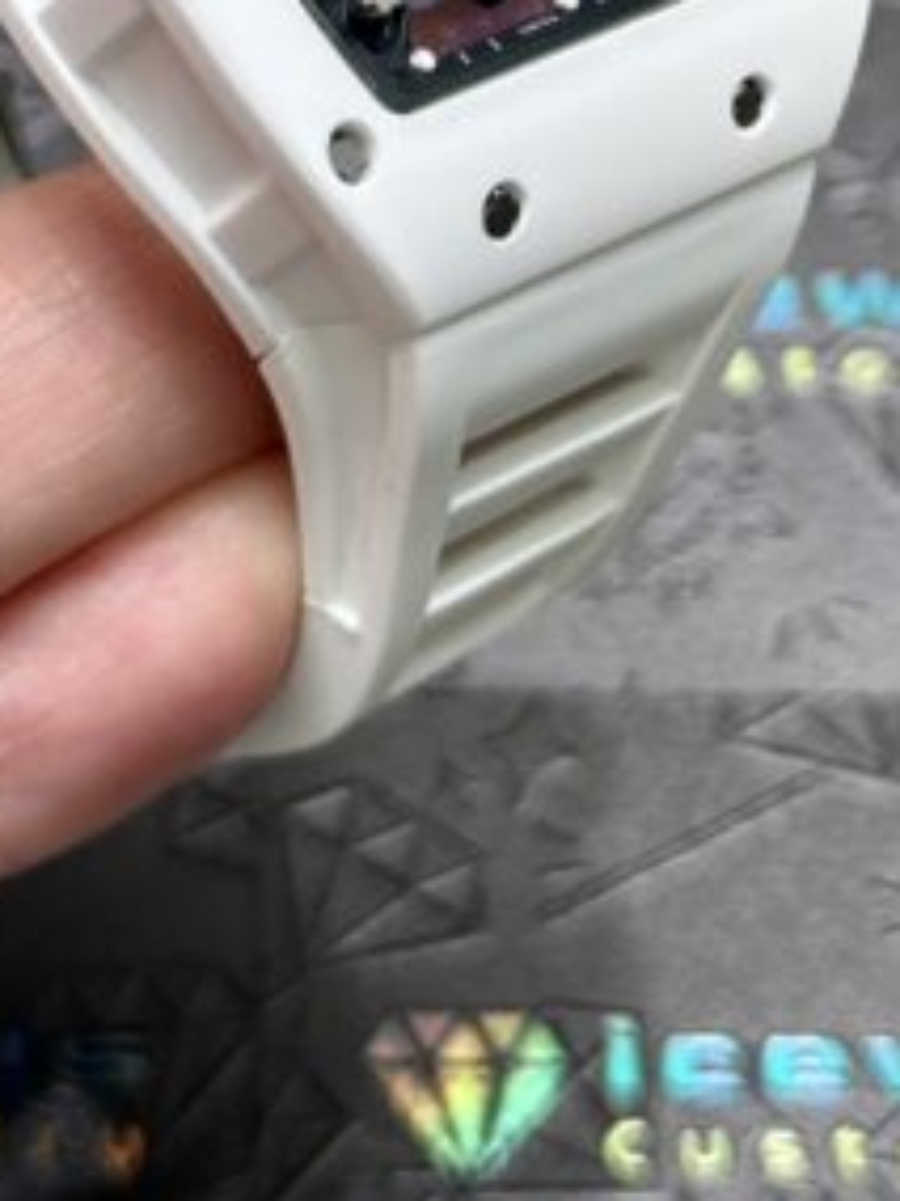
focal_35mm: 135
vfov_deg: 14.3
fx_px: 4680
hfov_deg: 11.0
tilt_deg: -47.2
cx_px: 359
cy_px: -144
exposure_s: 1/100
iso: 64
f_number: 1.78
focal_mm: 6.76
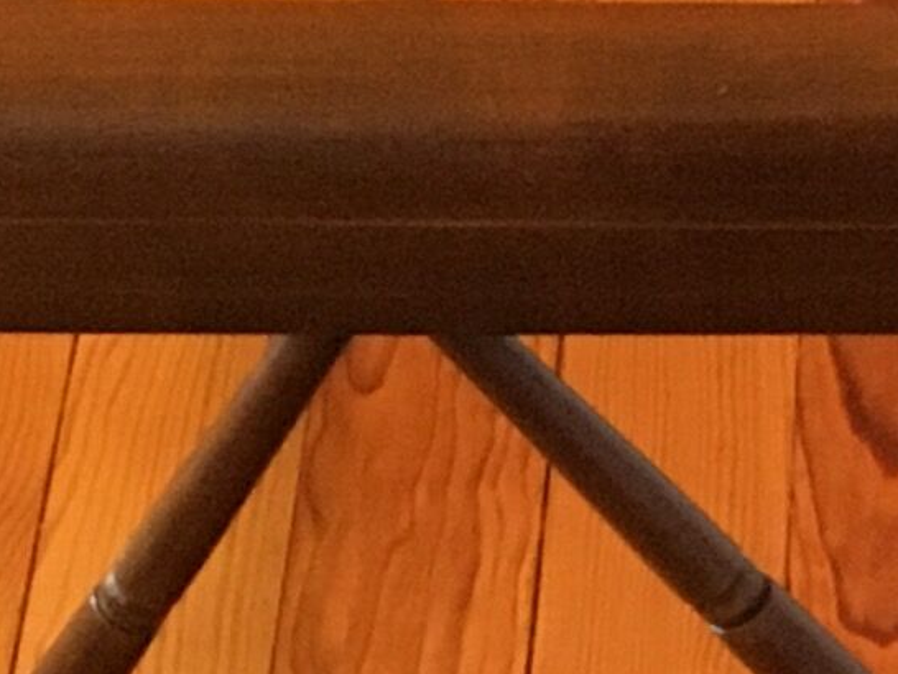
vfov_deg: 6.7
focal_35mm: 214
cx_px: 1704
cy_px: 1427
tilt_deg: -48.9
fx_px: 5554
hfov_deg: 8.8
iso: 200
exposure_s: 1/25
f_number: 2.2
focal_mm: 4.15
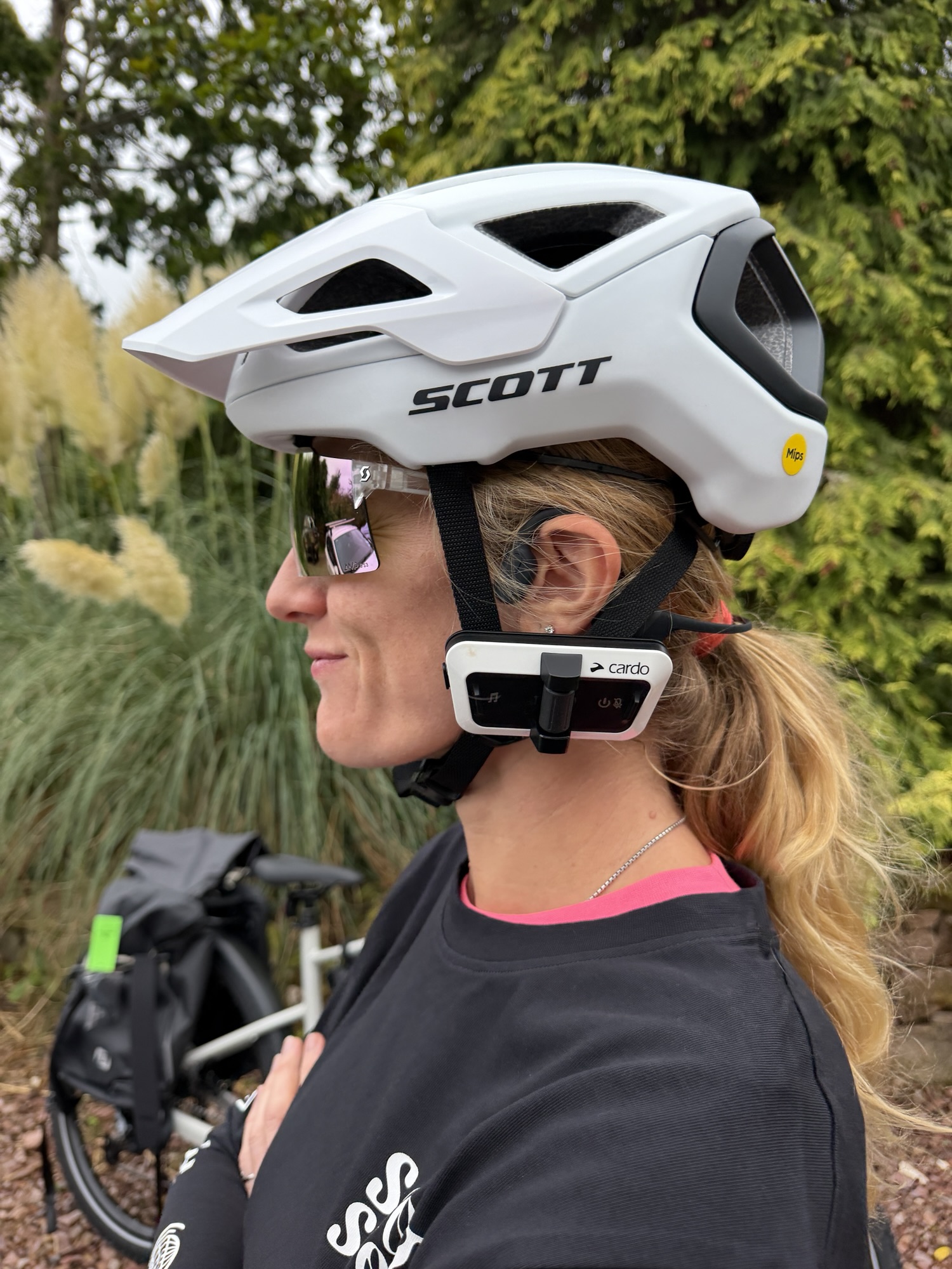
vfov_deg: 71.6
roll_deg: +0.3
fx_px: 880
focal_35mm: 24
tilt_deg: -2.8
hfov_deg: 56.8
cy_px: 634
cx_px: 476
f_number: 1.78
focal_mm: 6.76
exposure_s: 1/83
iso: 200
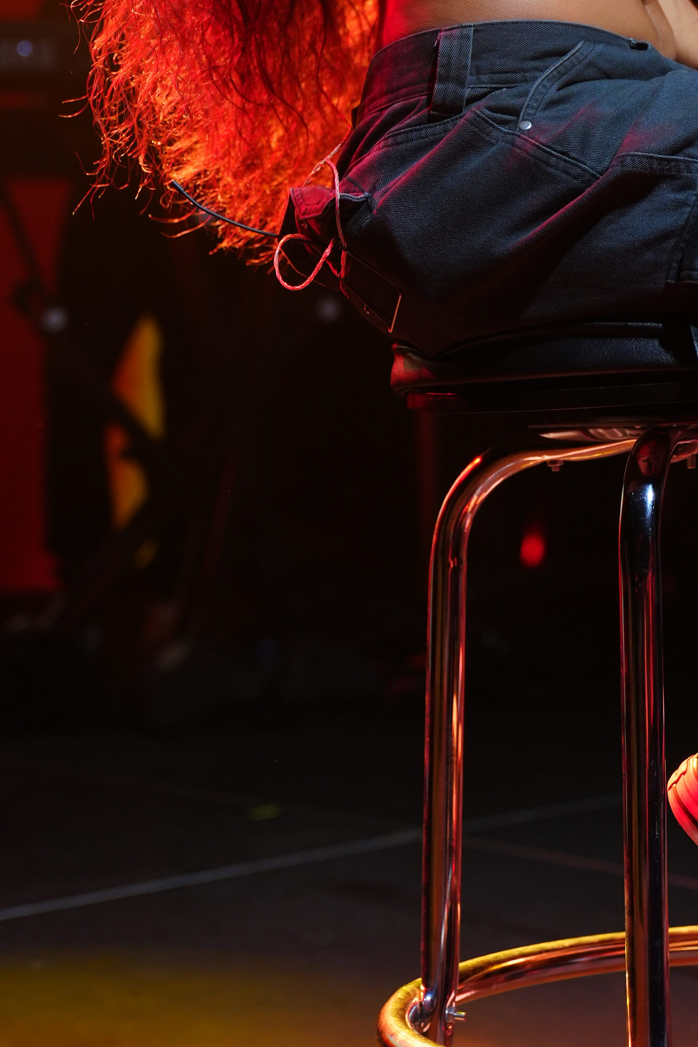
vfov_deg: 19.7
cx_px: 740
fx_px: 2908
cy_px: -34
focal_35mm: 100
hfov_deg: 13.4
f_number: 2.8
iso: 500
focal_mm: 44
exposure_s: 1/100
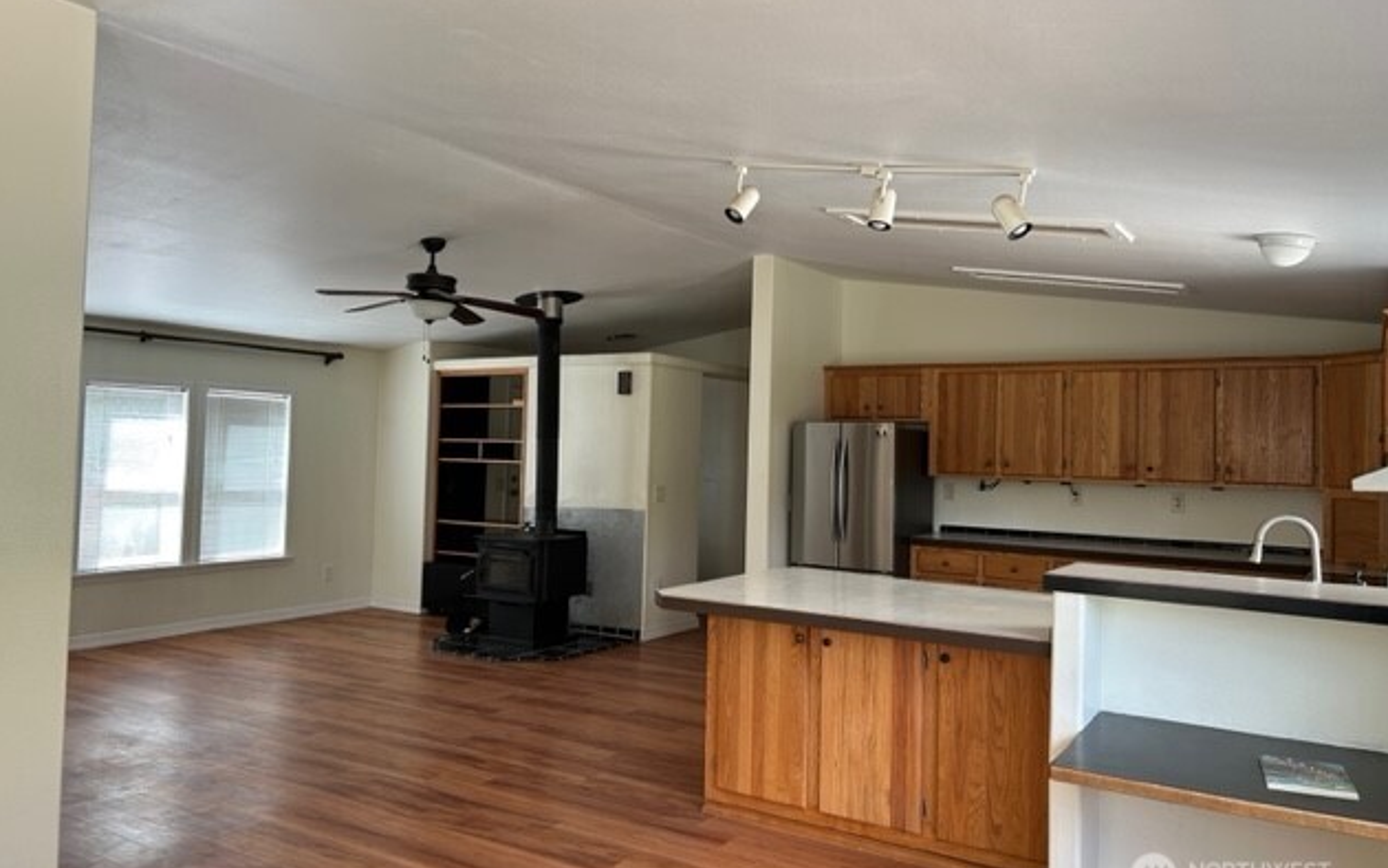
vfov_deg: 44.5
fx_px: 1059
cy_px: 397
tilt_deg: +4.1
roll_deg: -1.0
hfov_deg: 66.5
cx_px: 685
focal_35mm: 28
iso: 50
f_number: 1.5
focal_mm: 5.7
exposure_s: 1/121
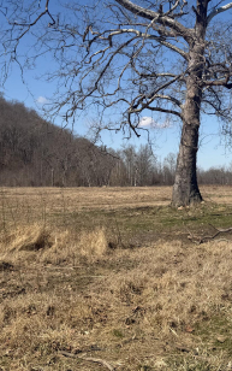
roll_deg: -0.5
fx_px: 555
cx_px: 211
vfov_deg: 36.0
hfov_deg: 23.0
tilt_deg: +8.8
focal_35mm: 55
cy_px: 94
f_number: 1.78
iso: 80
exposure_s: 1/5319
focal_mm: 6.76
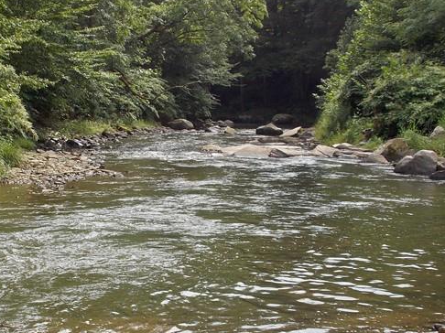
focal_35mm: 78
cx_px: 125
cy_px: 201
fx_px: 1002
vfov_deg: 18.9
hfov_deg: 24.8
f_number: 3.5
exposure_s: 1/320
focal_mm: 6.6
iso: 80
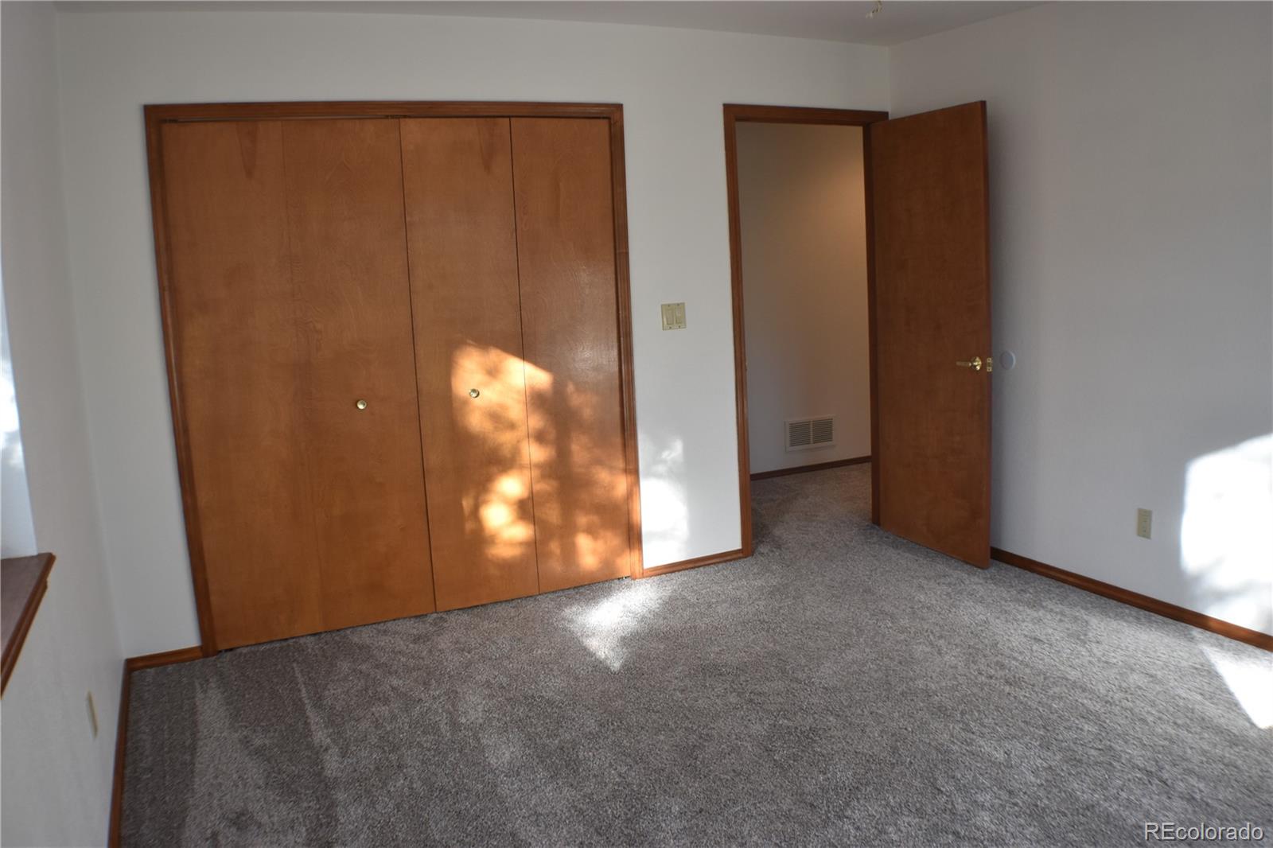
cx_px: 636
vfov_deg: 35.5
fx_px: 1326
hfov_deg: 51.3
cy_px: 424
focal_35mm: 38
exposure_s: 1/80
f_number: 4.5
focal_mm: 25
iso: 400
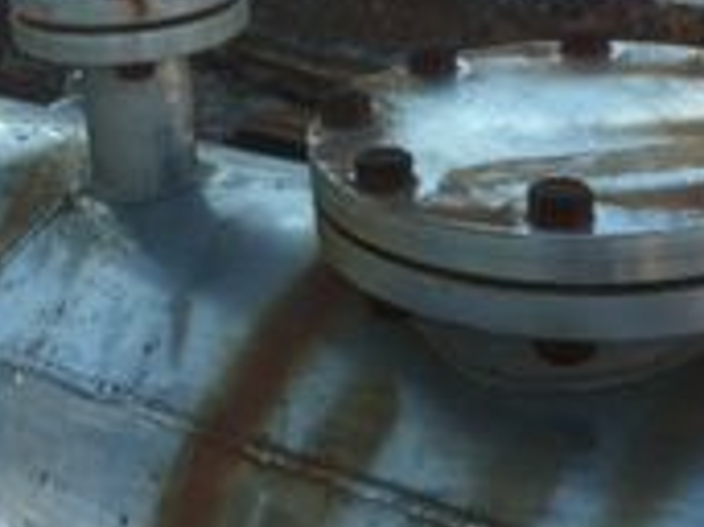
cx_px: 128
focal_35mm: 82
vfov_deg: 17.5
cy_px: -6
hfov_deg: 23.5
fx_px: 1666
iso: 80
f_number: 2.8
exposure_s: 1/182
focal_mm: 3.85
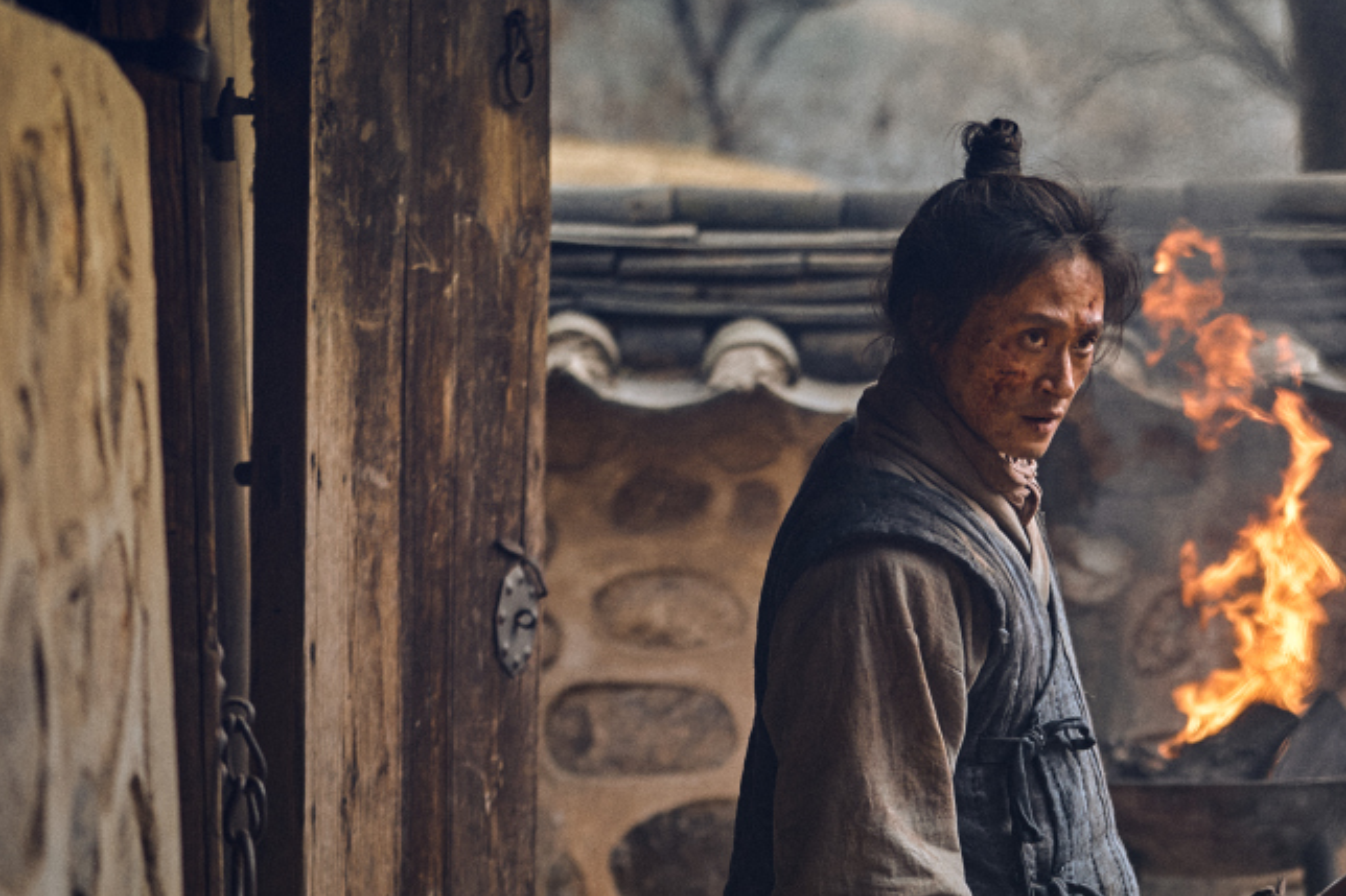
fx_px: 5868
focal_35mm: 157
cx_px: 1237
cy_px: 761
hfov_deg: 13.0
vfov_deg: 8.7
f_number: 2.8
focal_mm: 79
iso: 320
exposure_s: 1/1600
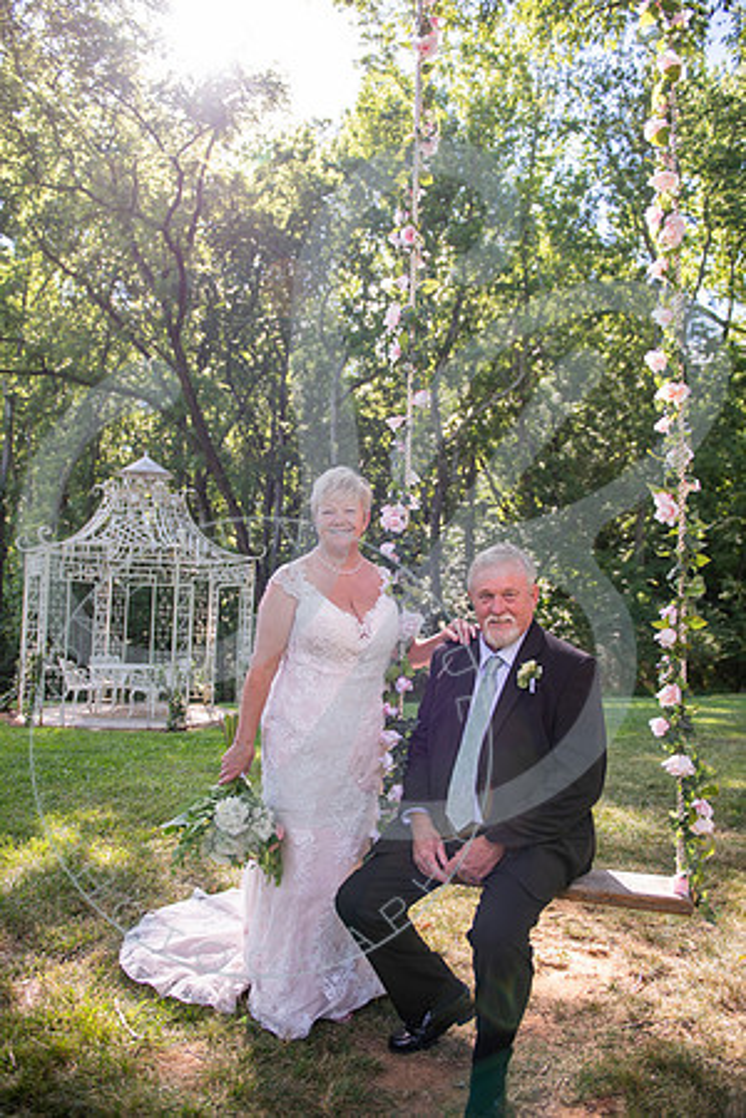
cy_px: 559
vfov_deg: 73.7
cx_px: 373
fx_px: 746
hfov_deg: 53.1
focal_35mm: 24
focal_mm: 24
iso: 100
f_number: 2.8
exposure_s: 1/320
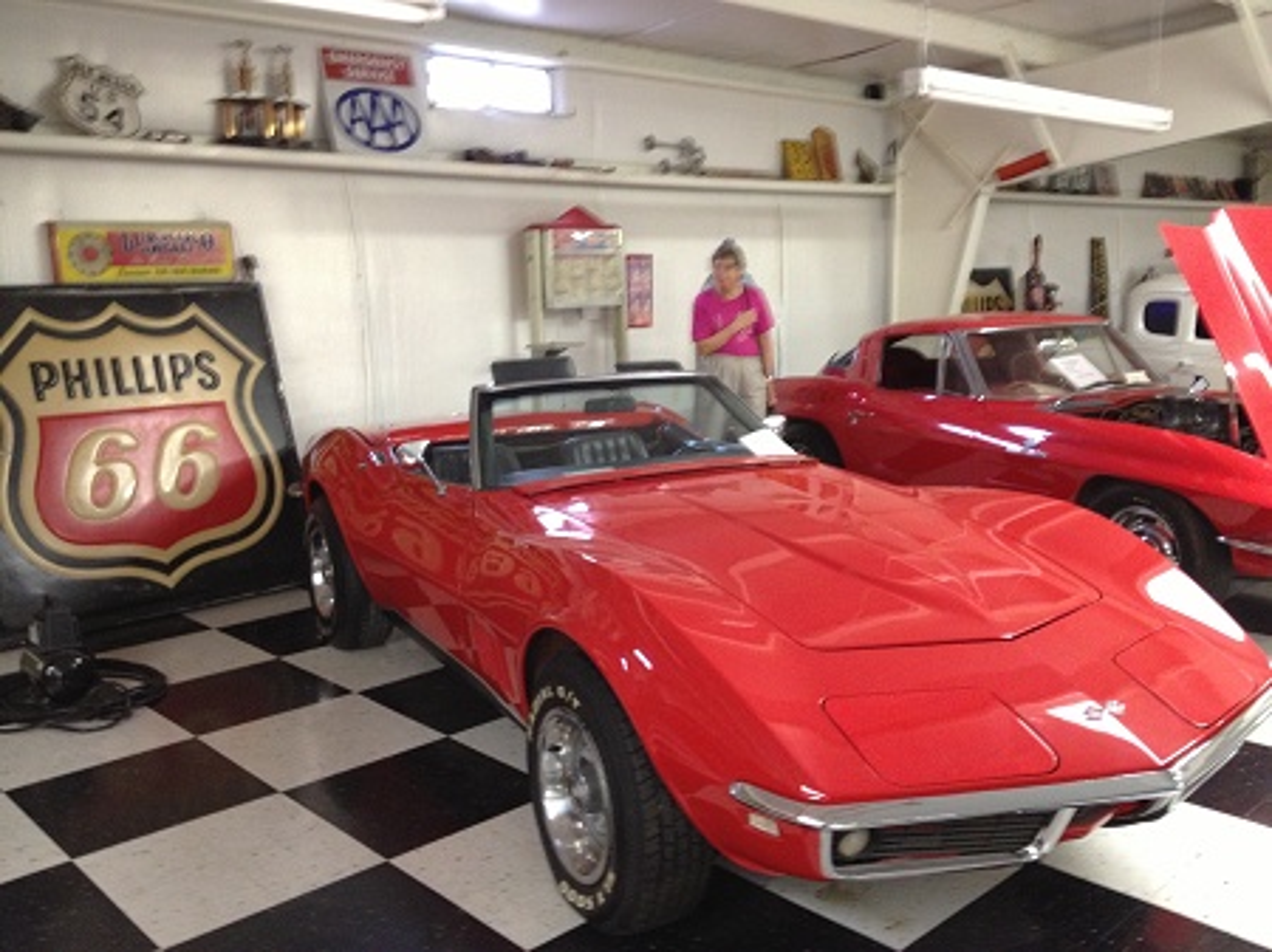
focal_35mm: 35
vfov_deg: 40.7
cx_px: 636
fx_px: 1285
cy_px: 476
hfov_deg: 52.7
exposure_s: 1/20
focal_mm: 4.28
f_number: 2.4
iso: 200
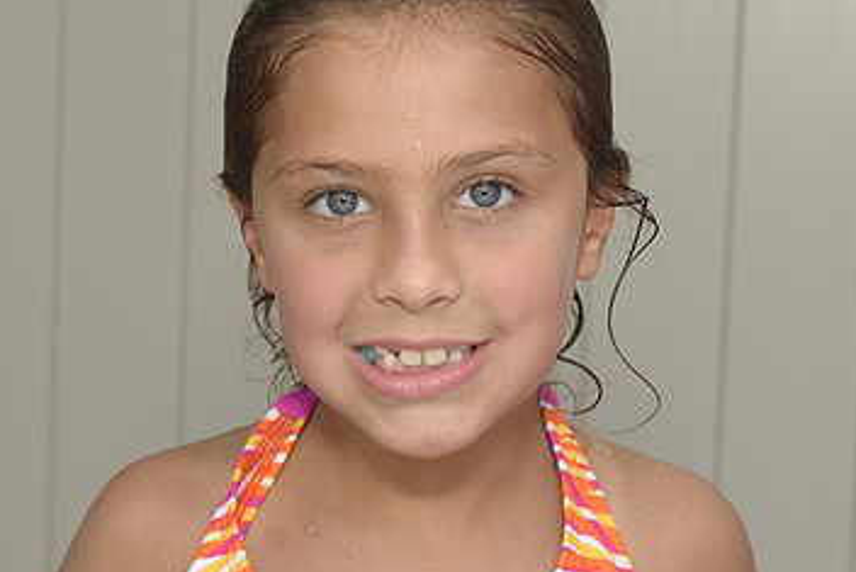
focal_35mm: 99
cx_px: 387
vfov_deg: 13.8
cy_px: 271
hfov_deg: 20.6
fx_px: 2355
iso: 360
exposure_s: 1/160
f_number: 9
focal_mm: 60
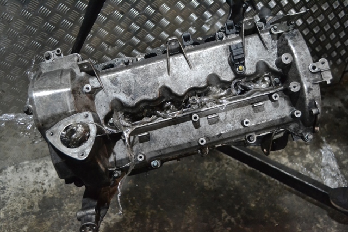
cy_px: 116
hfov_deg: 53.2
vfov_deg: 36.8
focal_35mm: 36
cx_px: 174
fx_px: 348
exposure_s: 1/80
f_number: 4.5
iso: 3200
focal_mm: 24
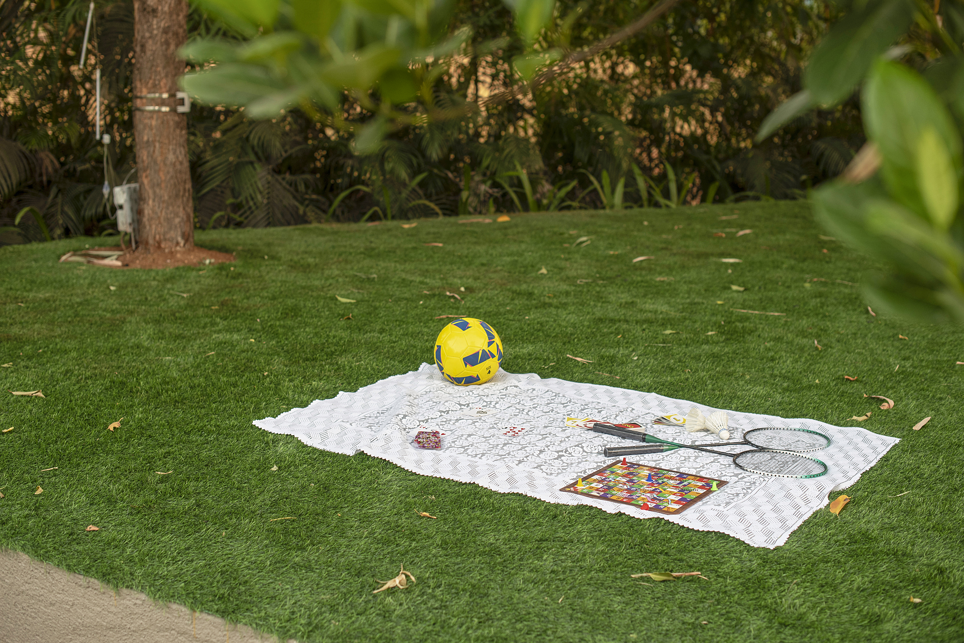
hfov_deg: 39.6
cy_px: 322
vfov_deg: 27.0
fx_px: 1339
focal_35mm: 50
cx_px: 482
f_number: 3.2
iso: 400
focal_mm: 50
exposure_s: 1/60
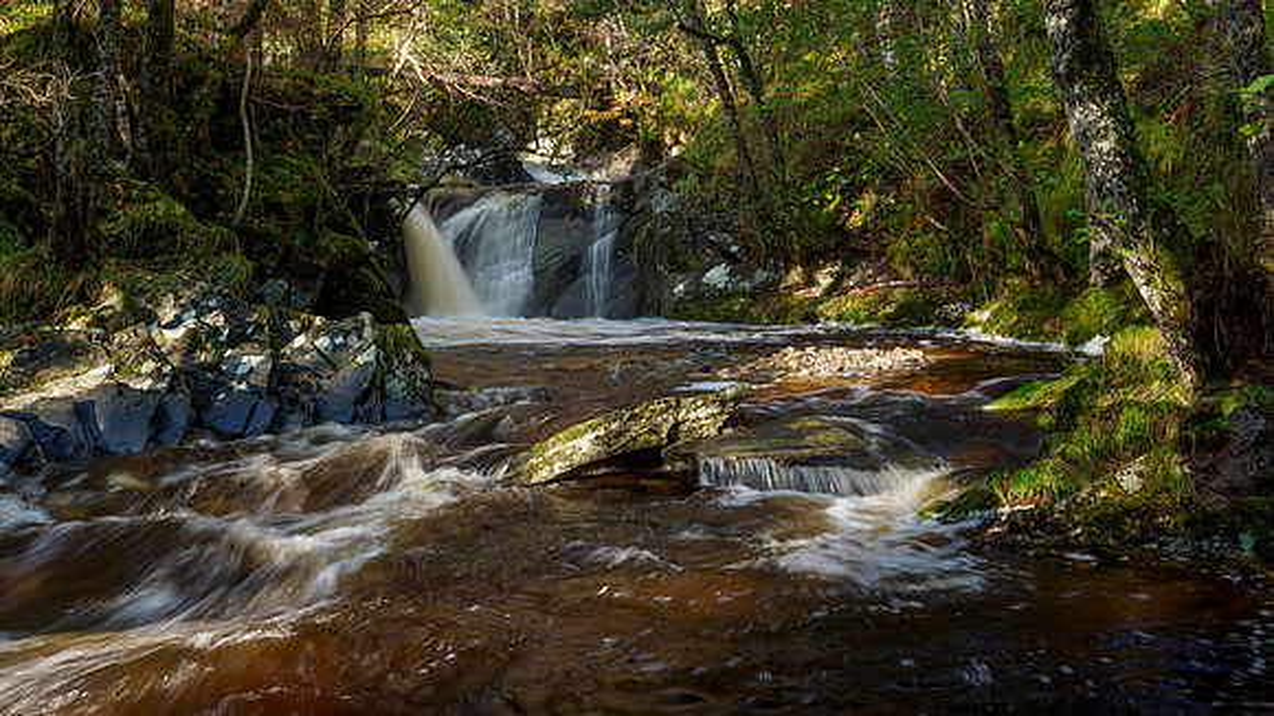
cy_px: 303
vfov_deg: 31.9
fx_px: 1251
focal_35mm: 37
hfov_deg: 54.0
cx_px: 637
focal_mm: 17
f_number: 7.1
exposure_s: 1/6
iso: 200
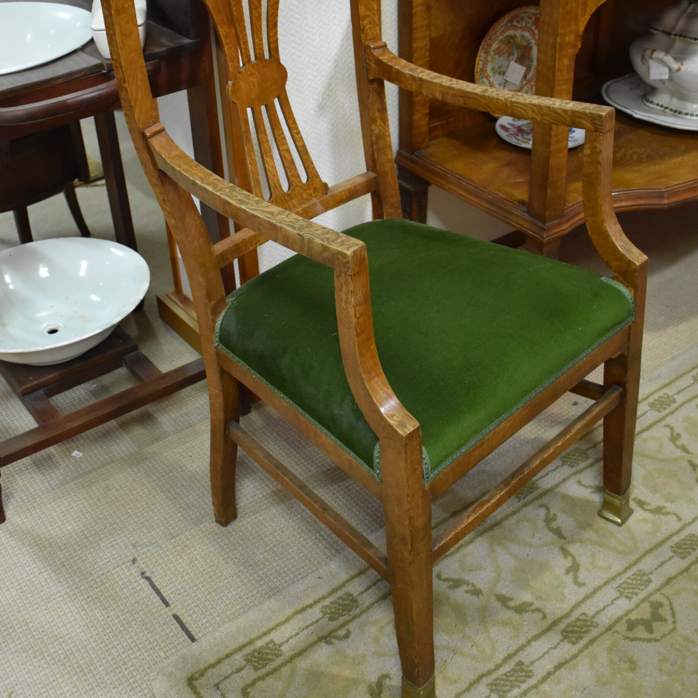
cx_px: 347
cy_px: 236
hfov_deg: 37.8
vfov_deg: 37.4
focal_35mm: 45
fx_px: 1019
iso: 2200
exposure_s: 1/60
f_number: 4
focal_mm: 23
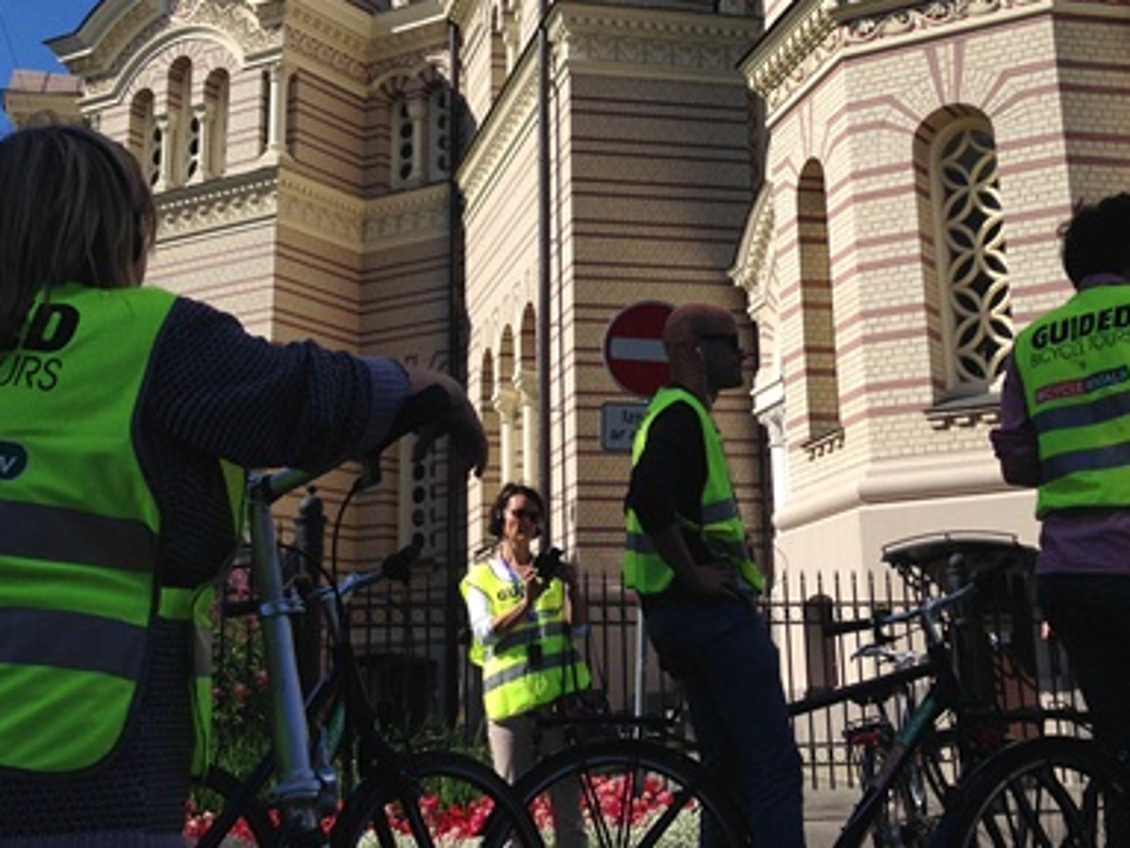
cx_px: 586
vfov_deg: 26.2
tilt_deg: +15.1
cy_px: 203
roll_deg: +0.8
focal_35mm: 55
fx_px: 1795
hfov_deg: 34.9
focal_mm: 4.12
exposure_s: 1/2169
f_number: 2.4
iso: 50
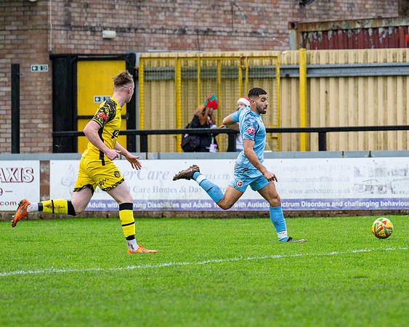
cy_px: 161
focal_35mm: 359
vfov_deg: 4.3
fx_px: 4339
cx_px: 298
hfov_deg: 5.4
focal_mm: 175
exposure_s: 1/1250
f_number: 4
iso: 2000
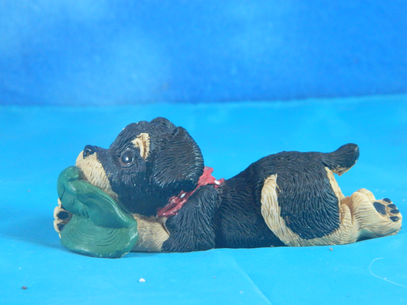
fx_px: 1211
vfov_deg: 14.4
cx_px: 204
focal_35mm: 103
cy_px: 152
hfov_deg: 19.1
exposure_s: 1/15
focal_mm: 18.6
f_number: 4.5
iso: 400
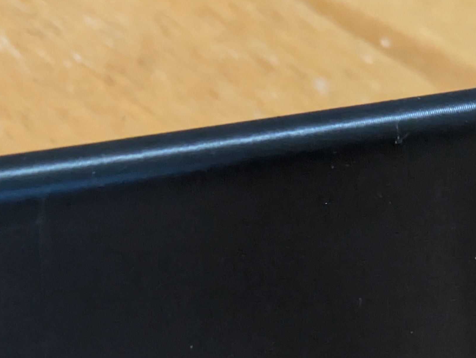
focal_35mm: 146
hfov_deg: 13.5
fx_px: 2009
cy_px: 458
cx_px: 174
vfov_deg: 10.0
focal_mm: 5.43
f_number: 1.89
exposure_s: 1/60
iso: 730
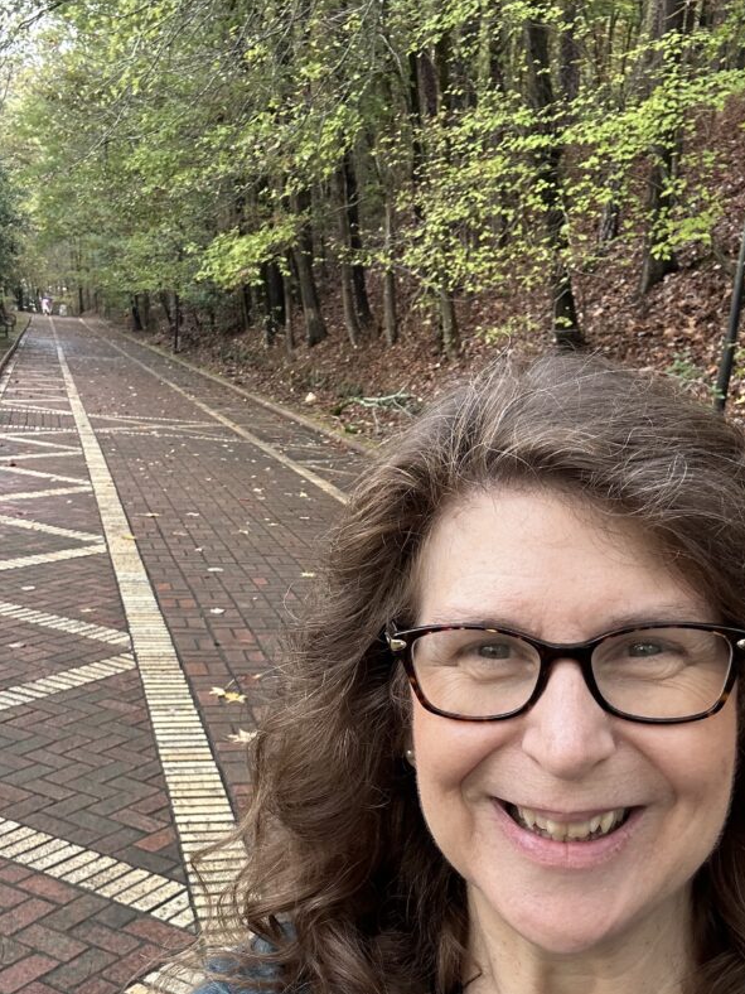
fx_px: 1119
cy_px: 619
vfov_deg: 47.4
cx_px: 361
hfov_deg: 36.8
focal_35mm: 39
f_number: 1.9
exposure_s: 1/121
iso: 40
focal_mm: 2.69
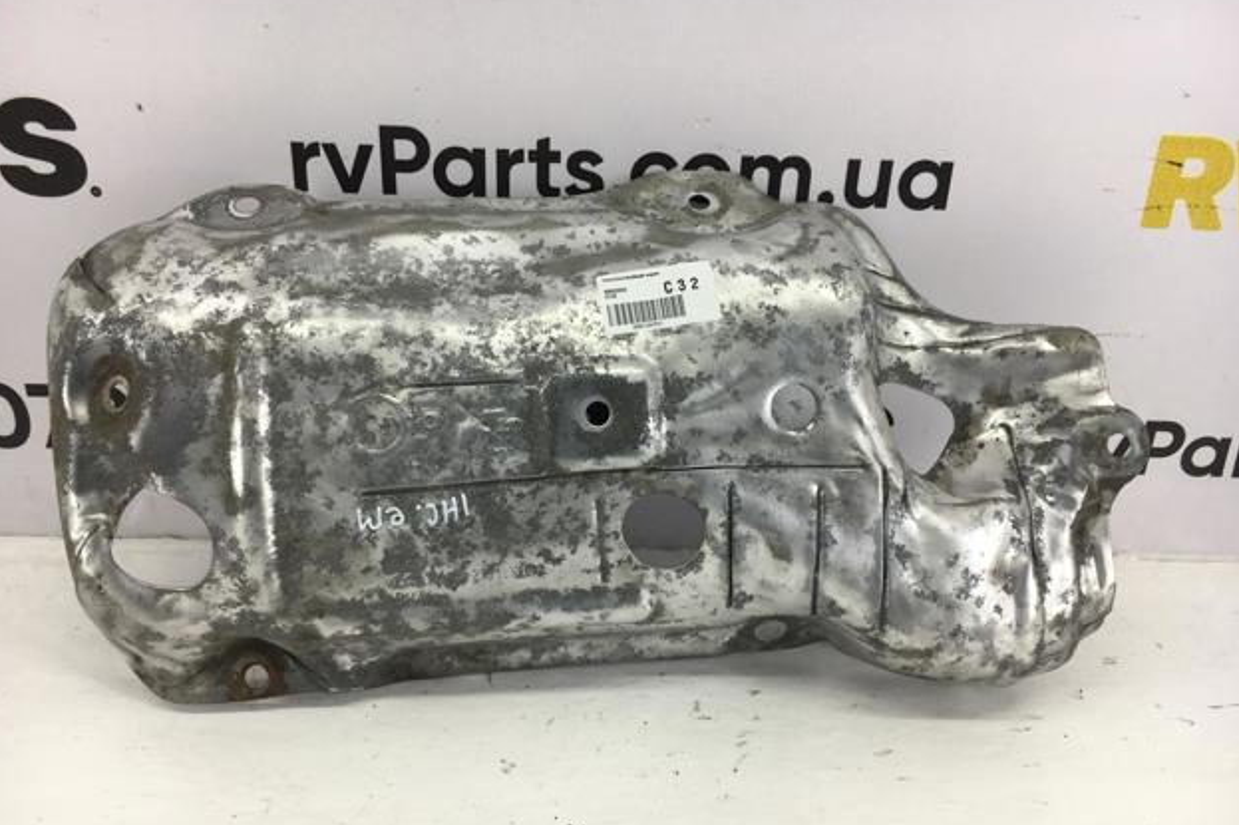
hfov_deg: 60.3
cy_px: 417
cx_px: 619
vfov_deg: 42.3
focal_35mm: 31
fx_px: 1067
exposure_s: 1/50
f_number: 2.2
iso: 25
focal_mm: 4.15
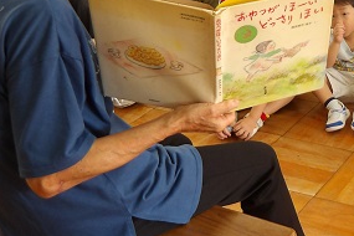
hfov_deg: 27.1
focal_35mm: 69
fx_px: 678
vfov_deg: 19.6
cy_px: 69
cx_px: 378
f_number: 3
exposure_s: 1/30
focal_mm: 4.9
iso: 136
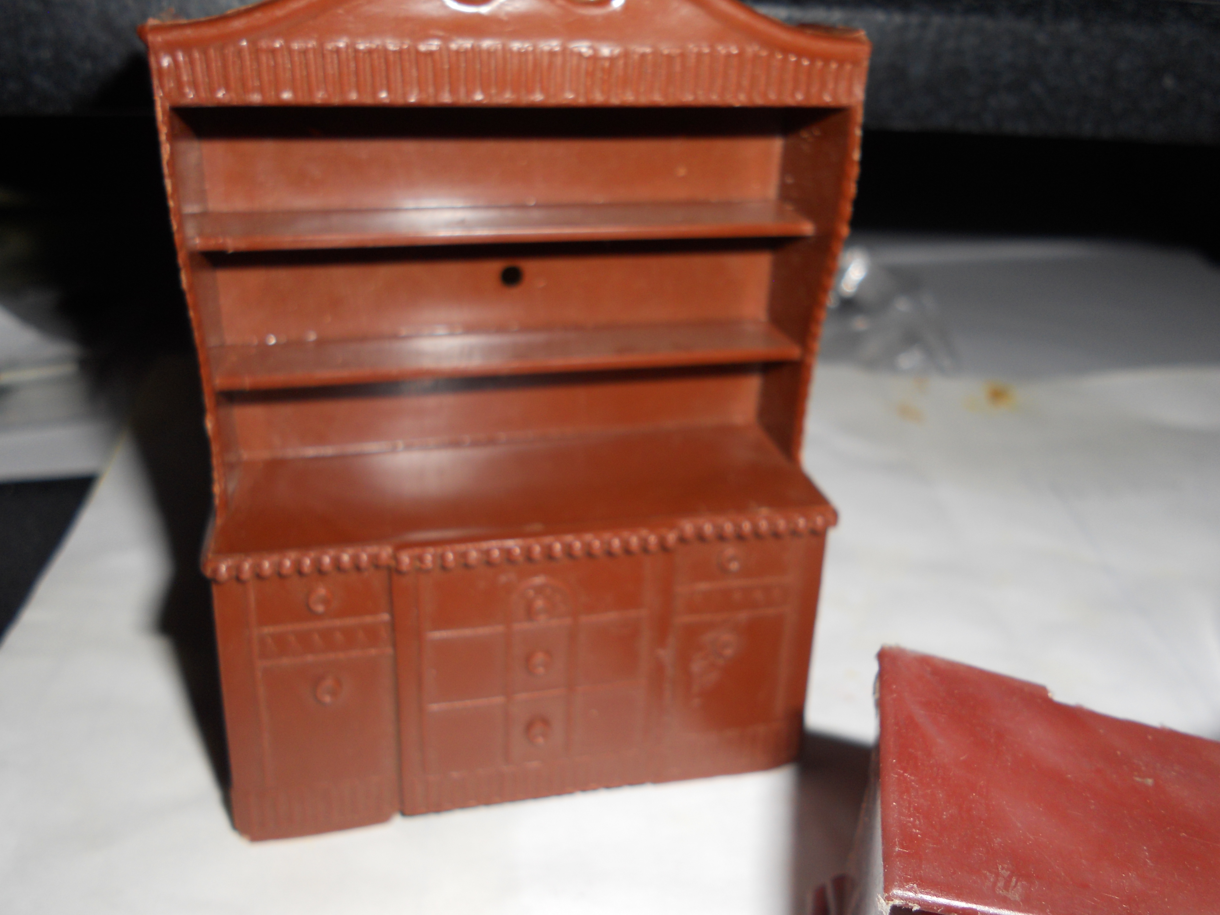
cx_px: 610
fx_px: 1128
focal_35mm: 32
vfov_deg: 44.2
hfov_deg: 56.8
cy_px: 458
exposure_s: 1/25
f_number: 8.8
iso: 80
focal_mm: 5.8
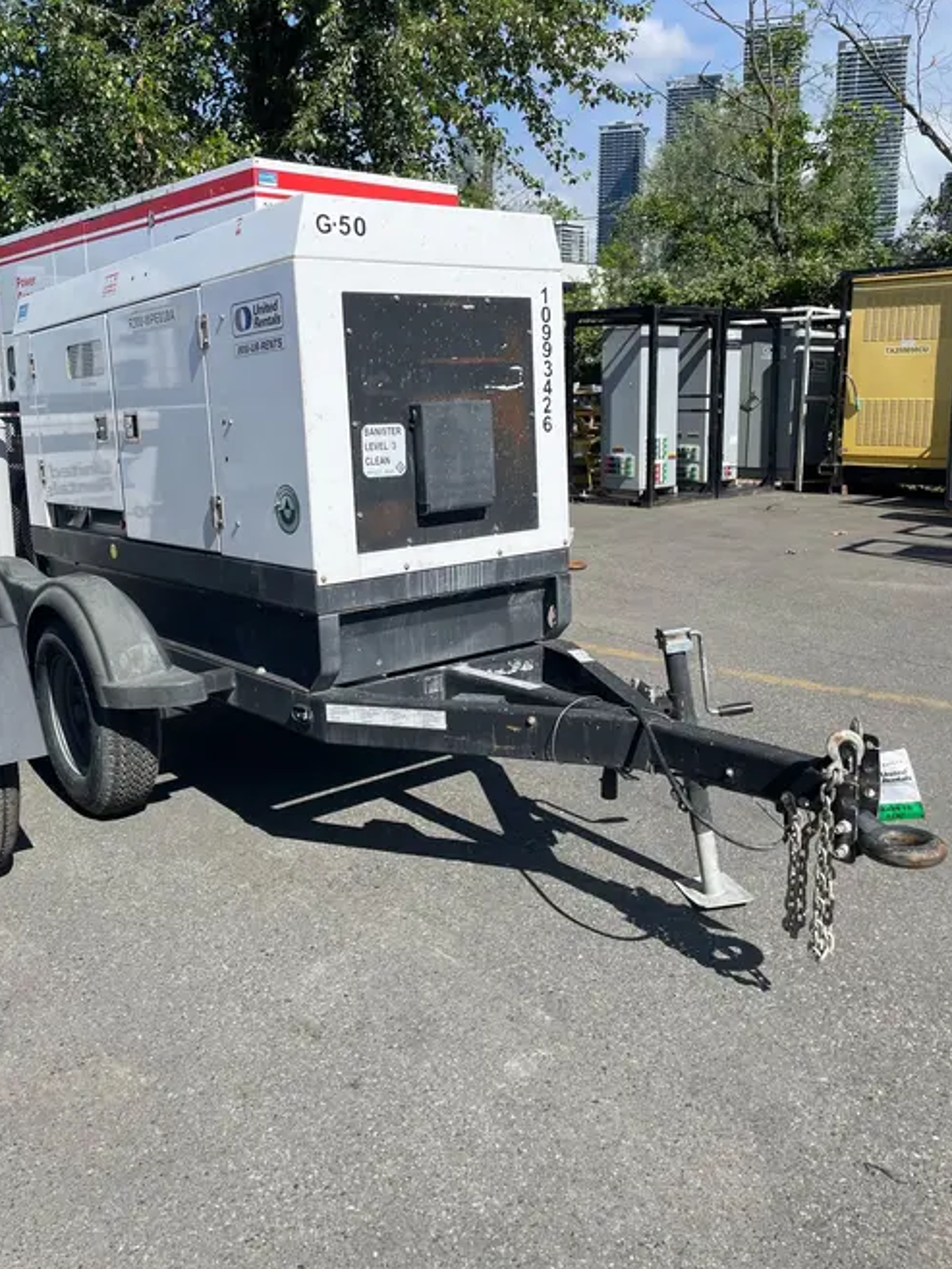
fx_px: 1063
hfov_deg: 48.2
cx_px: 427
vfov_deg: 61.5
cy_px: 573
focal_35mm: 29
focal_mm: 4.2
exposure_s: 1/4000
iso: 32
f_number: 1.6
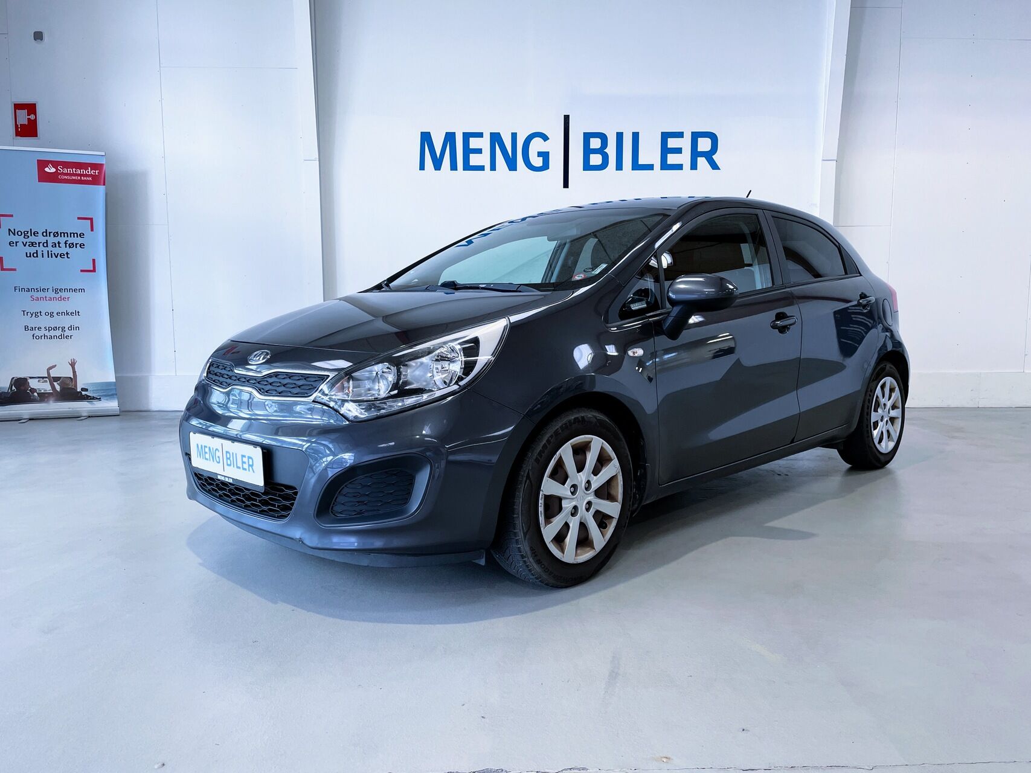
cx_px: 516
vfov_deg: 53.1
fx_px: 774
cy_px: 386
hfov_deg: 67.3
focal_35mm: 26
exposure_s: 1/100
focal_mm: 4.2
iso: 80
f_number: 1.6
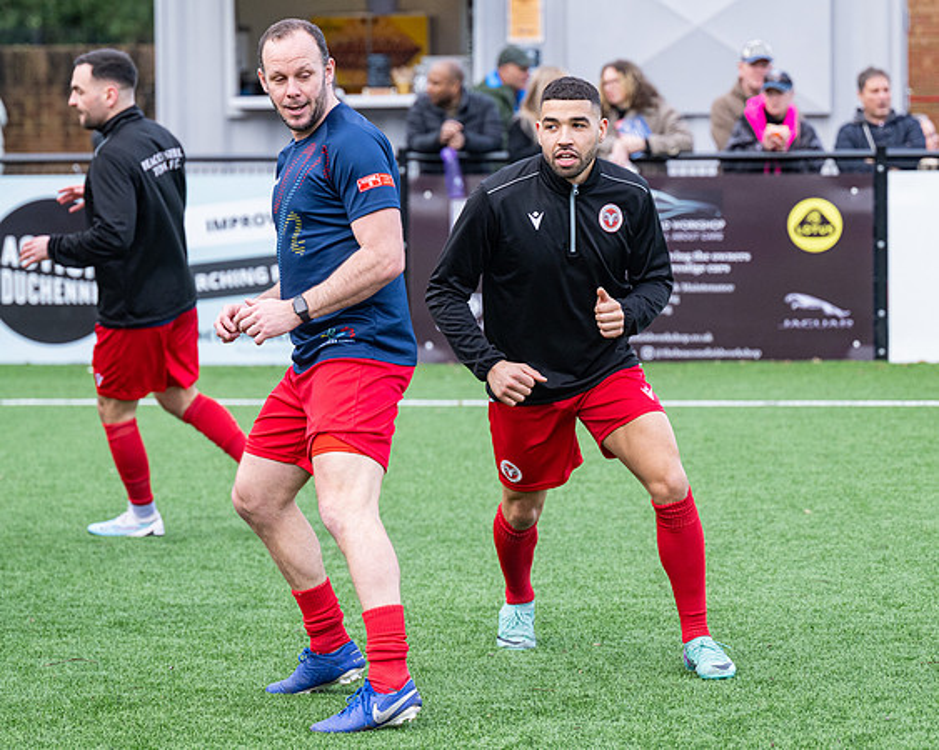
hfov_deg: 10.7
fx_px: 5013
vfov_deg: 8.6
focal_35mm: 180
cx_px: 455
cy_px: 371
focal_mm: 135
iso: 800
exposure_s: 1/1250
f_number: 4
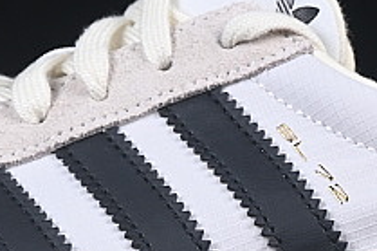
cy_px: 126
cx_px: 198
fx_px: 4060
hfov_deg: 5.3
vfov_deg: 3.5
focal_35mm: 388
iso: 160
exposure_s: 1/80
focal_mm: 50
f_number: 8
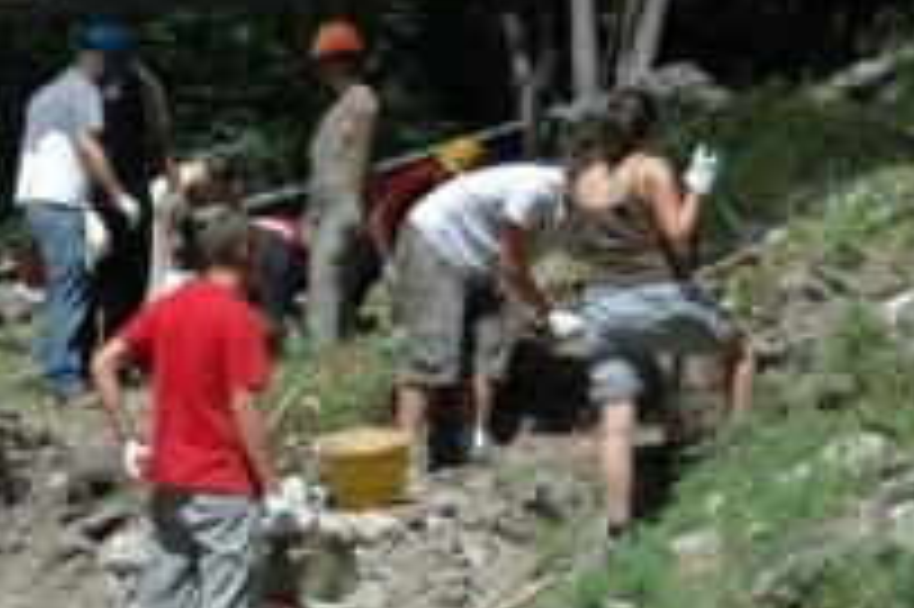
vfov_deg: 11.8
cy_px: 432
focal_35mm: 116
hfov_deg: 17.2
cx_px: -41
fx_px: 2945
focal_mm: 35
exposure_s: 1/1600
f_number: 4.8
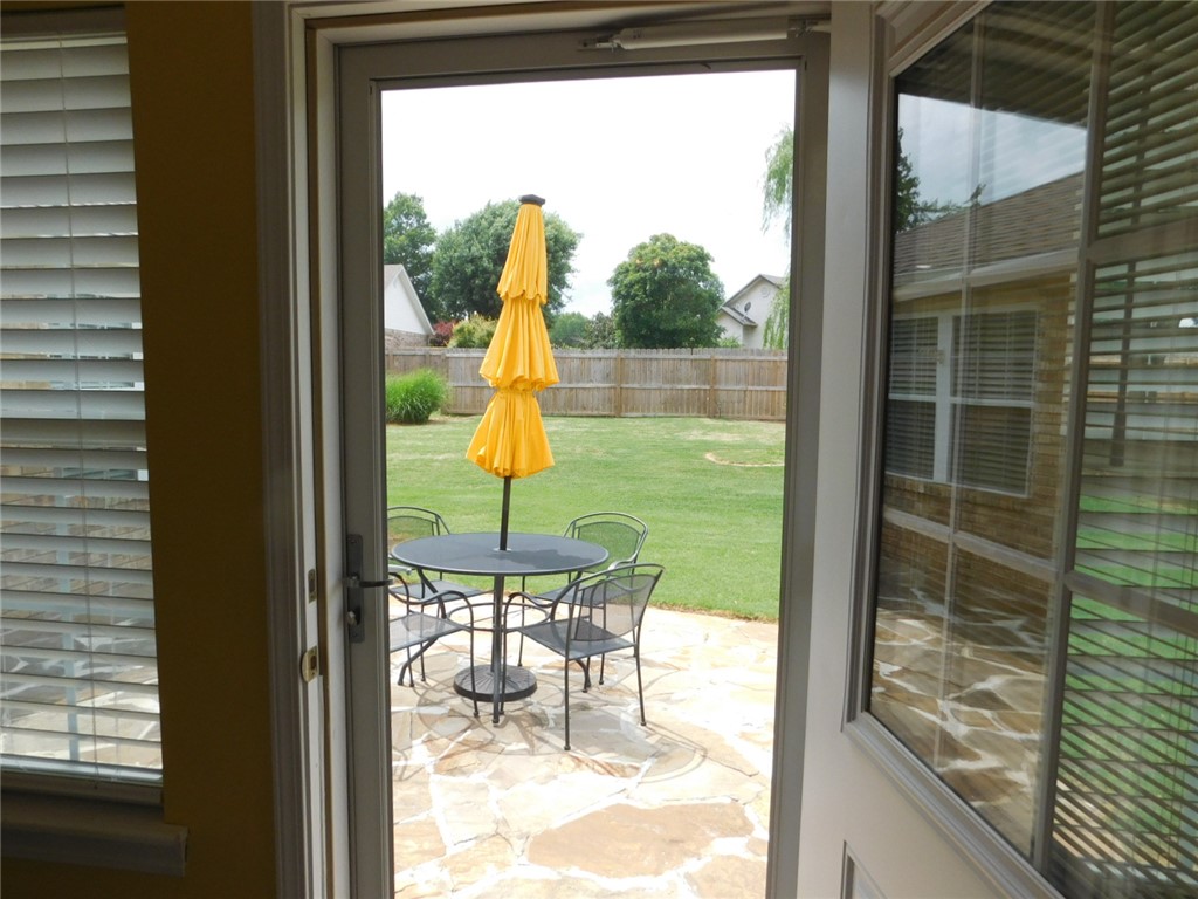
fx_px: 796
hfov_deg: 73.9
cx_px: 599
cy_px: 450
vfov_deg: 58.9
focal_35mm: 23
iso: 125
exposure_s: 1/1000
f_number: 3
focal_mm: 4
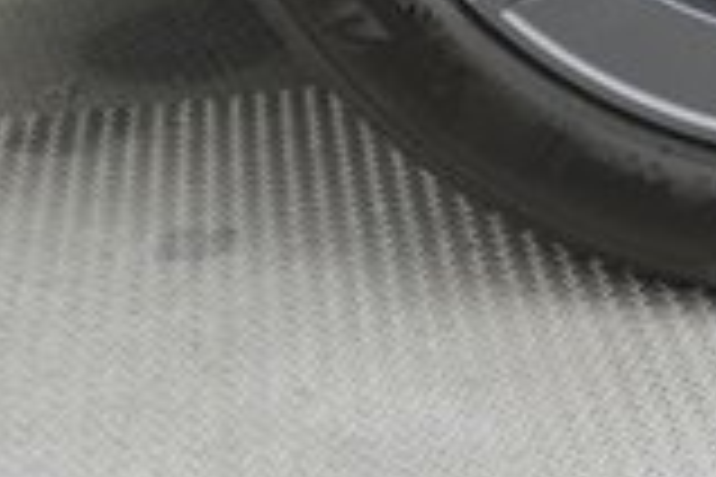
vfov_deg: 11.2
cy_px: -428
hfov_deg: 17.3
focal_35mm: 113
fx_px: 2247
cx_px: 856
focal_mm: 28
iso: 8000
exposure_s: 1/160
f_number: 2.8
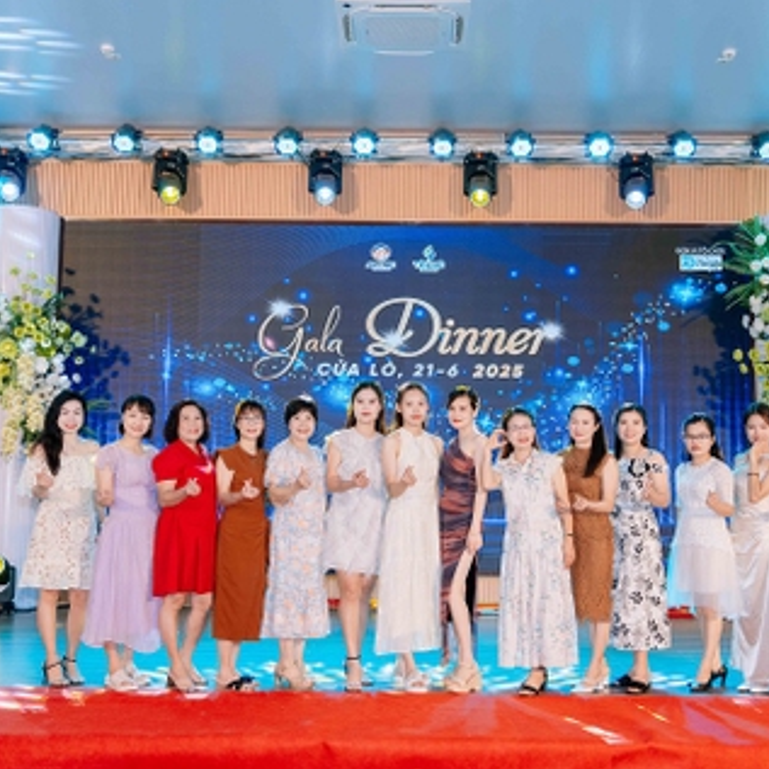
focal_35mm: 45
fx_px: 1131
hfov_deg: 37.5
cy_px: 386
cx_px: 410
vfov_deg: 37.6
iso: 800
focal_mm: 35
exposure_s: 1/200
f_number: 3.2
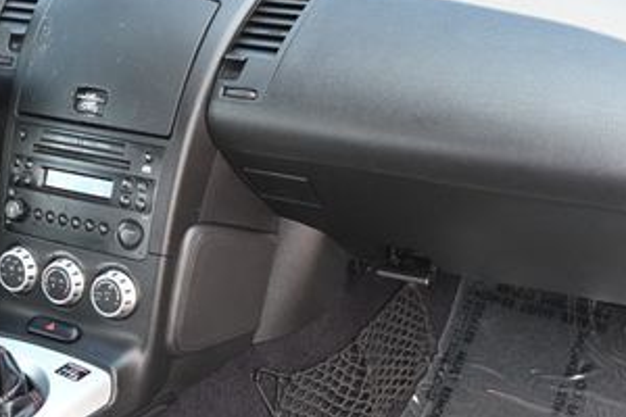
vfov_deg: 20.6
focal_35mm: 66
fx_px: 1141
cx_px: 234
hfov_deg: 30.6
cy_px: 311
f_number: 3.8
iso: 1000
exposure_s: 1/125
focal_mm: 20.5
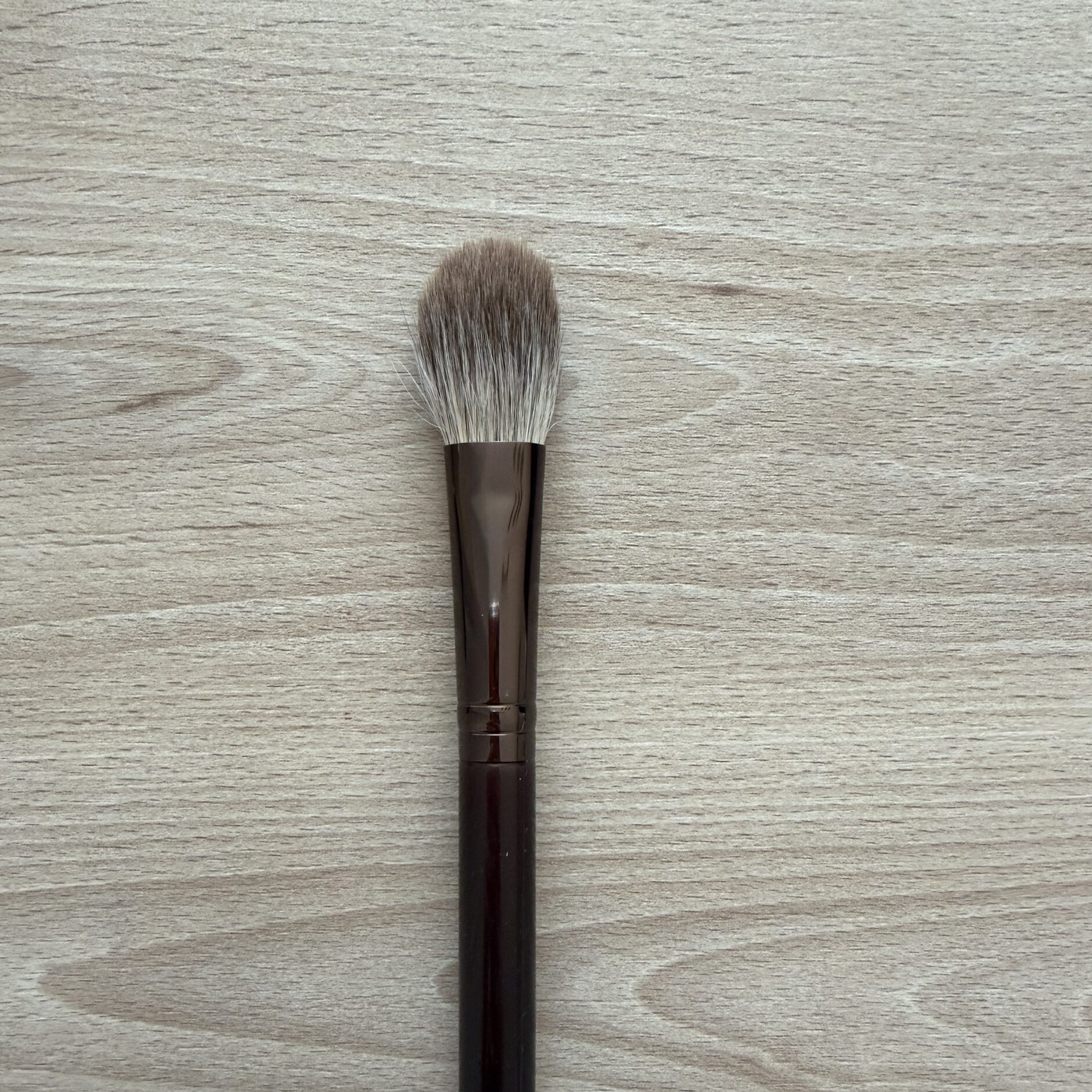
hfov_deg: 55.6
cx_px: 549
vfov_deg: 54.3
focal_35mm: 29
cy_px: 743
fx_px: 1035
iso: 250
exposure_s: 1/121
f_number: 2.2
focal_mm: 2.22
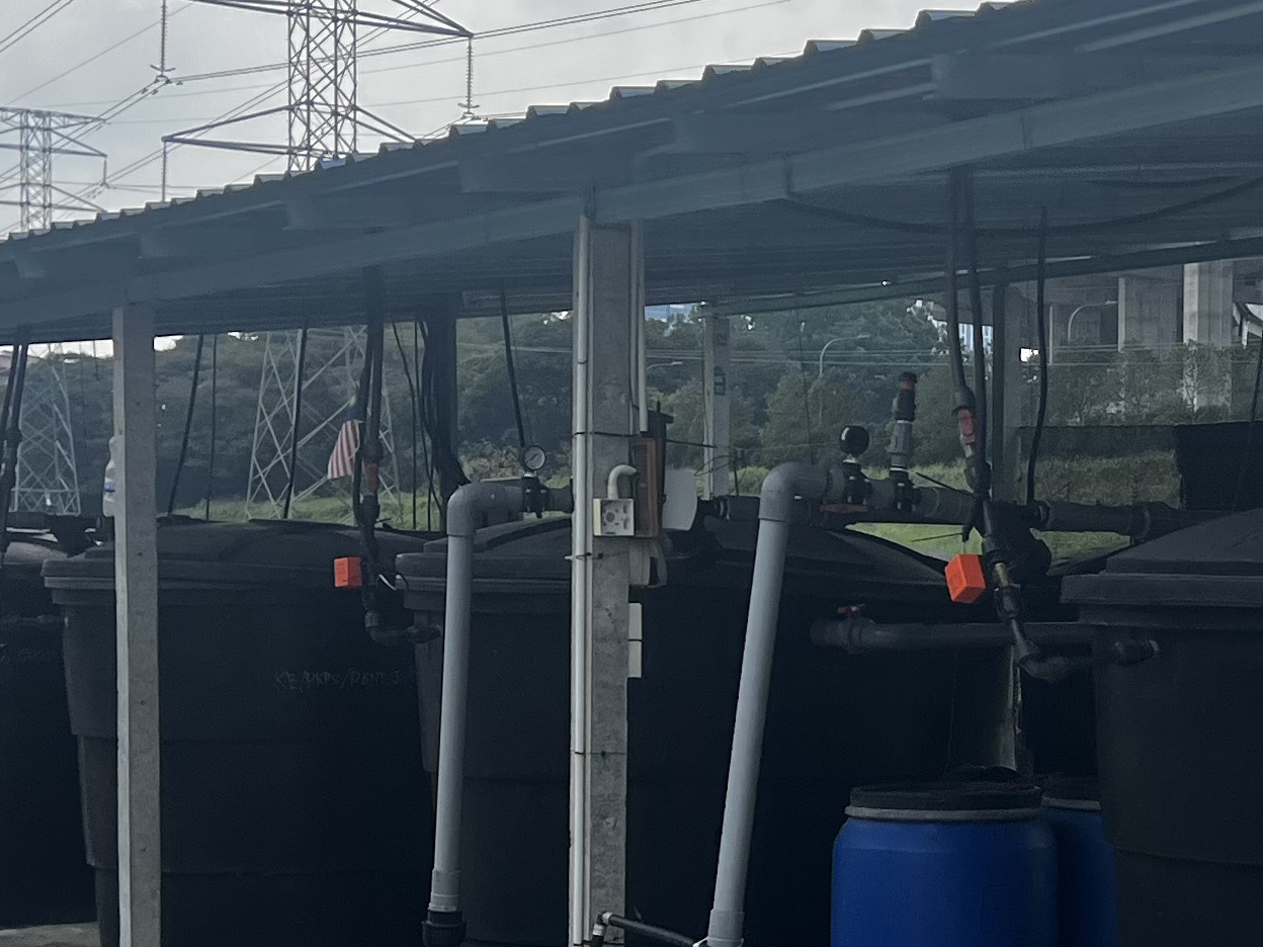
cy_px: 688
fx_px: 3065
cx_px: 1236
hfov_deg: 22.5
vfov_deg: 17.5
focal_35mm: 84
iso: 50
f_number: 1.5
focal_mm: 5.7
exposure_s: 1/4274
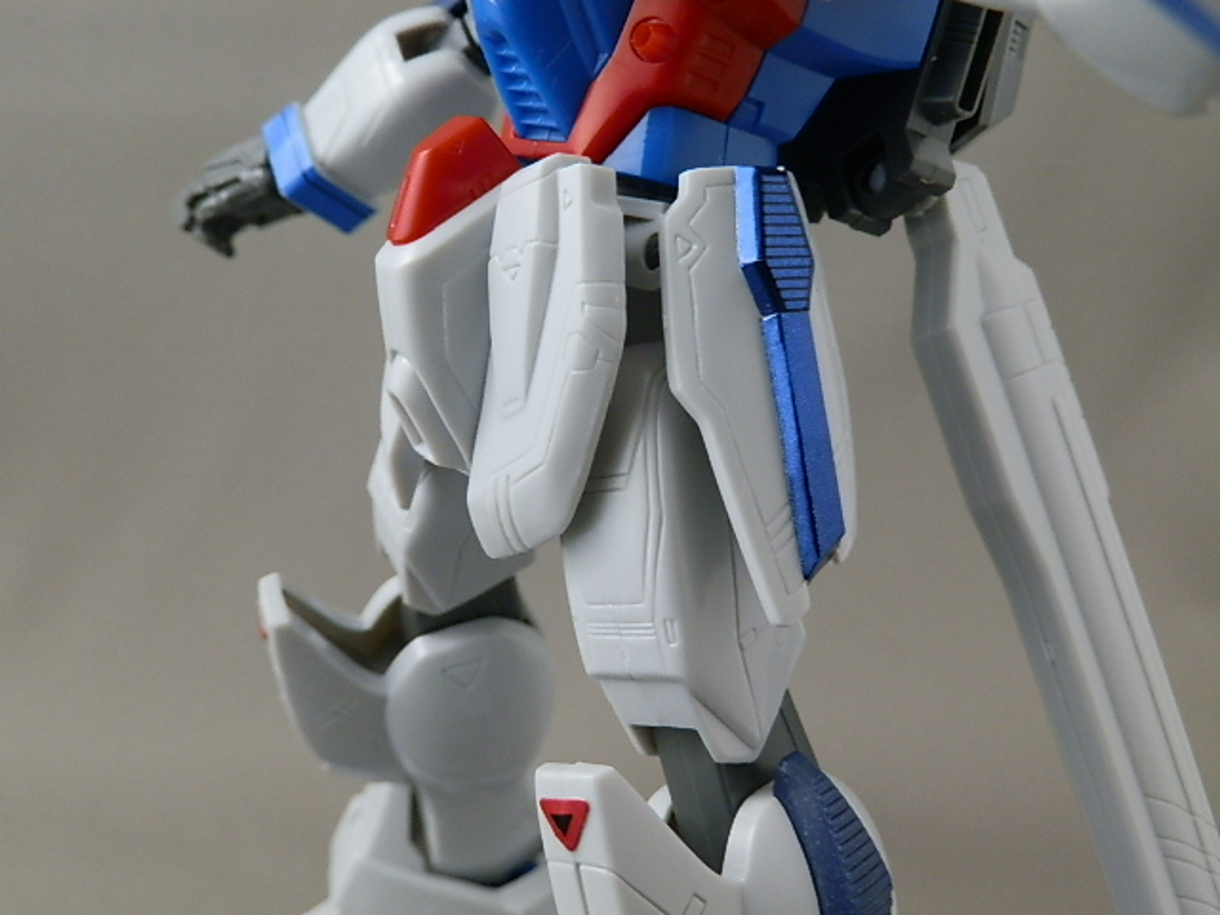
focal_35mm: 34
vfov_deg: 41.8
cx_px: 610
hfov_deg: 54.0
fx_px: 1198
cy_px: 458
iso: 200
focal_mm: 6.17
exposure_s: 1/10
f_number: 3.5
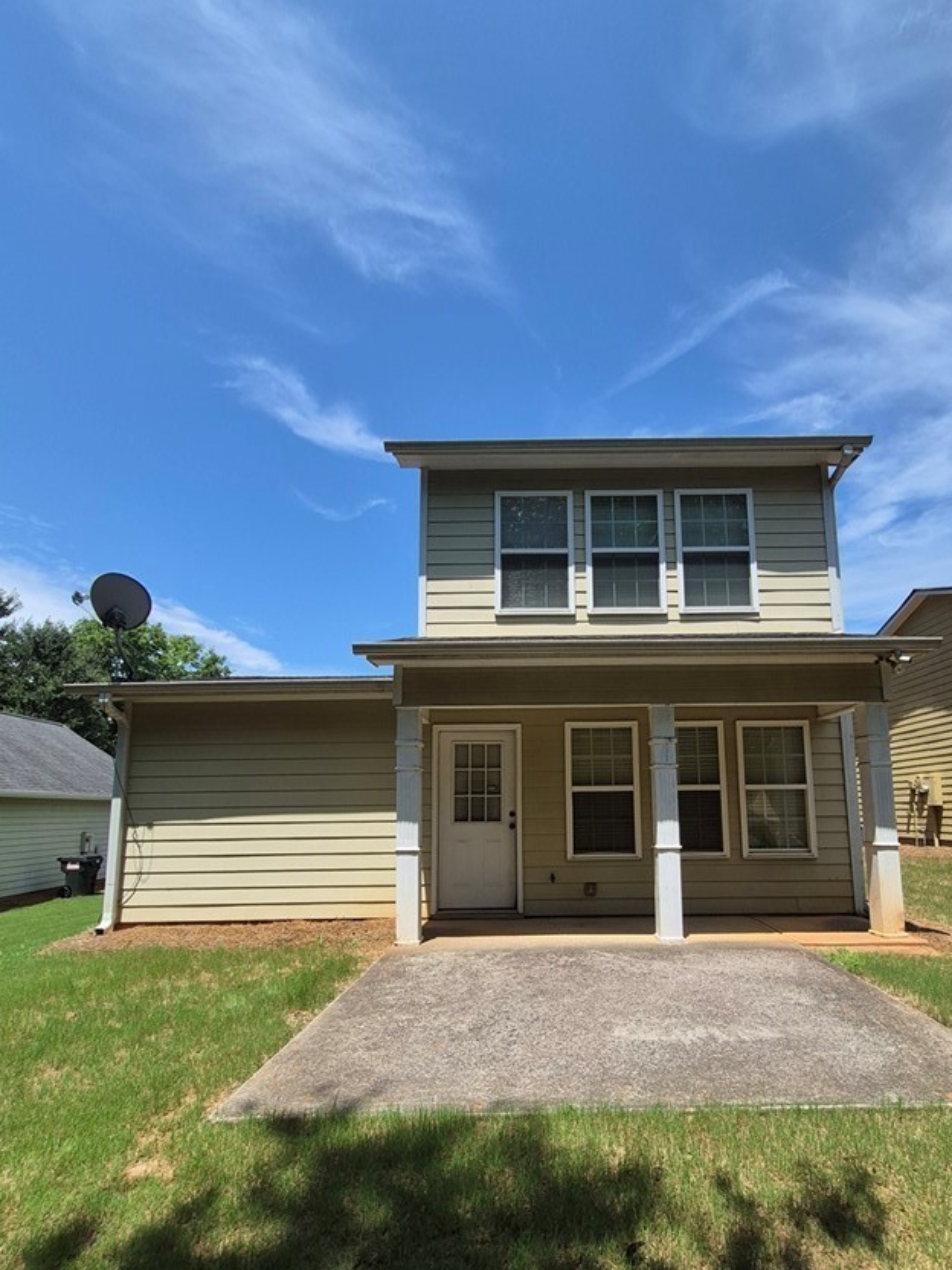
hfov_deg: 77.6
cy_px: 740
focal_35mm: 16
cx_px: 548
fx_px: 587
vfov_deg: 93.6
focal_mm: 1.74
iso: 50
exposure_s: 1/1996
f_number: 2.2
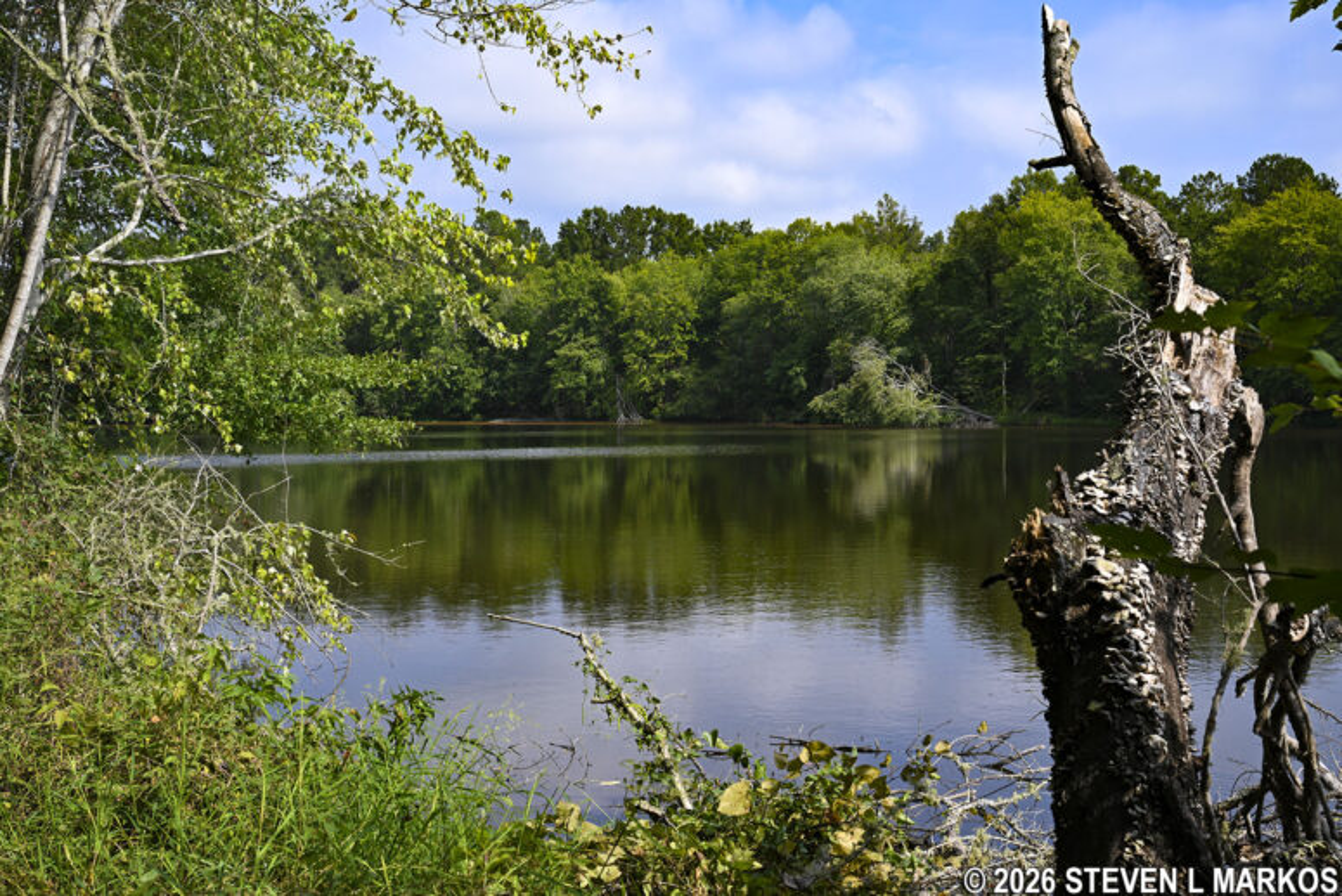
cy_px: 448
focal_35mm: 43
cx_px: 671
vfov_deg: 31.2
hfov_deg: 45.4
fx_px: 1603
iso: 100
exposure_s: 1/125
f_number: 11
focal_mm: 43
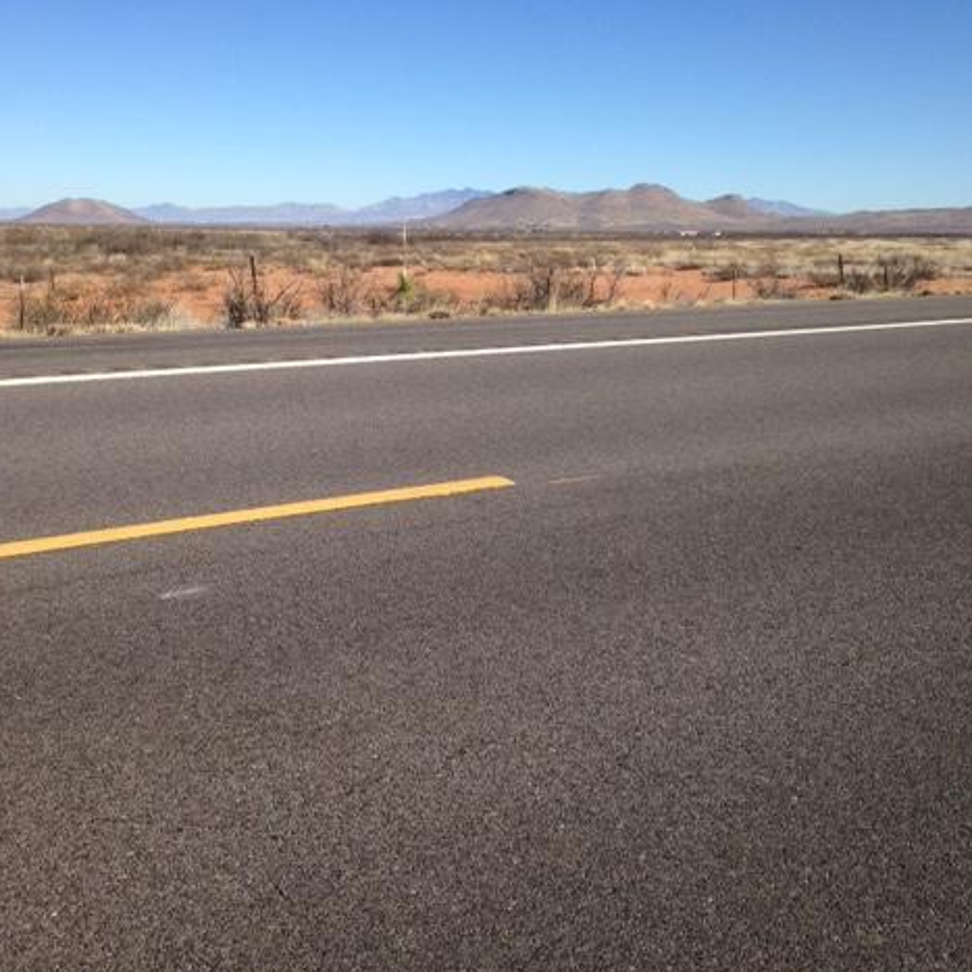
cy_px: 400
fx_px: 1271
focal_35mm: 40
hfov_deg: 41.9
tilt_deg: -10.5
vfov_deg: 41.7
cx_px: 481
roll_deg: -0.7
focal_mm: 4.12
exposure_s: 1/2088
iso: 50
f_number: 2.4
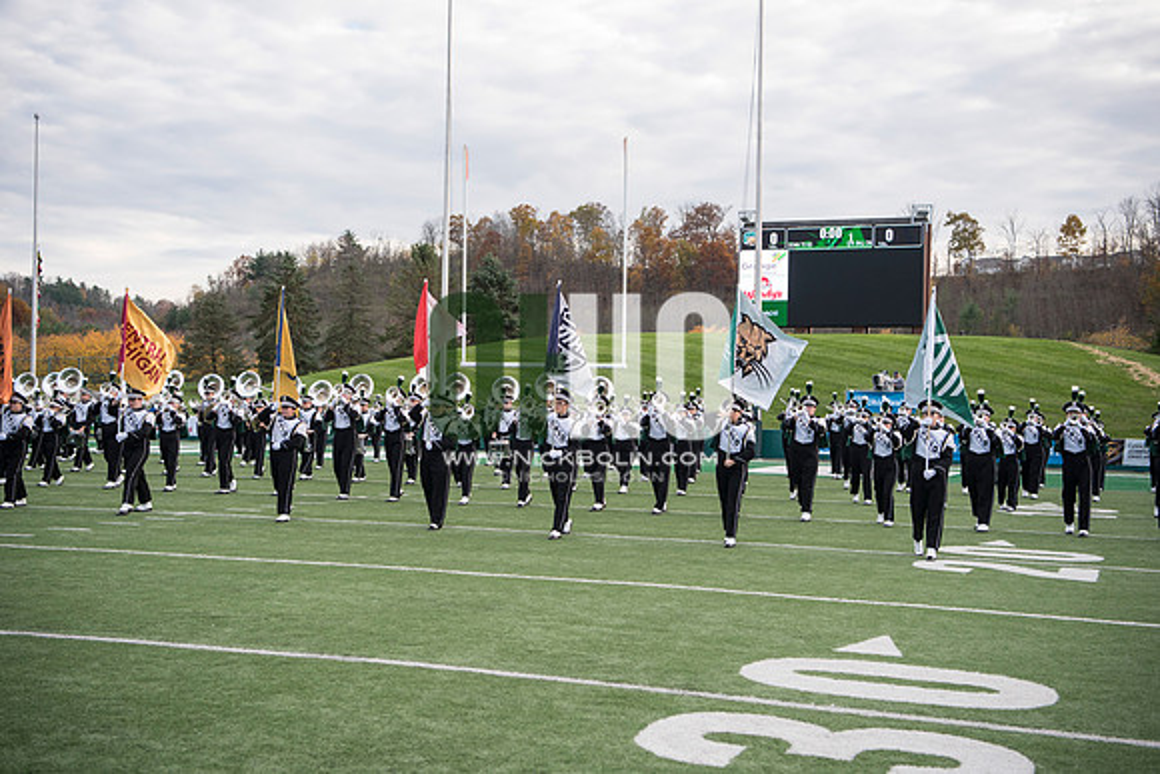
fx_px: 1482
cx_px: 580
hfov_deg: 42.7
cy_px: 387
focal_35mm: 46
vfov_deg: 29.3
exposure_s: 1/1250
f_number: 3.5
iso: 400
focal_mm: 46
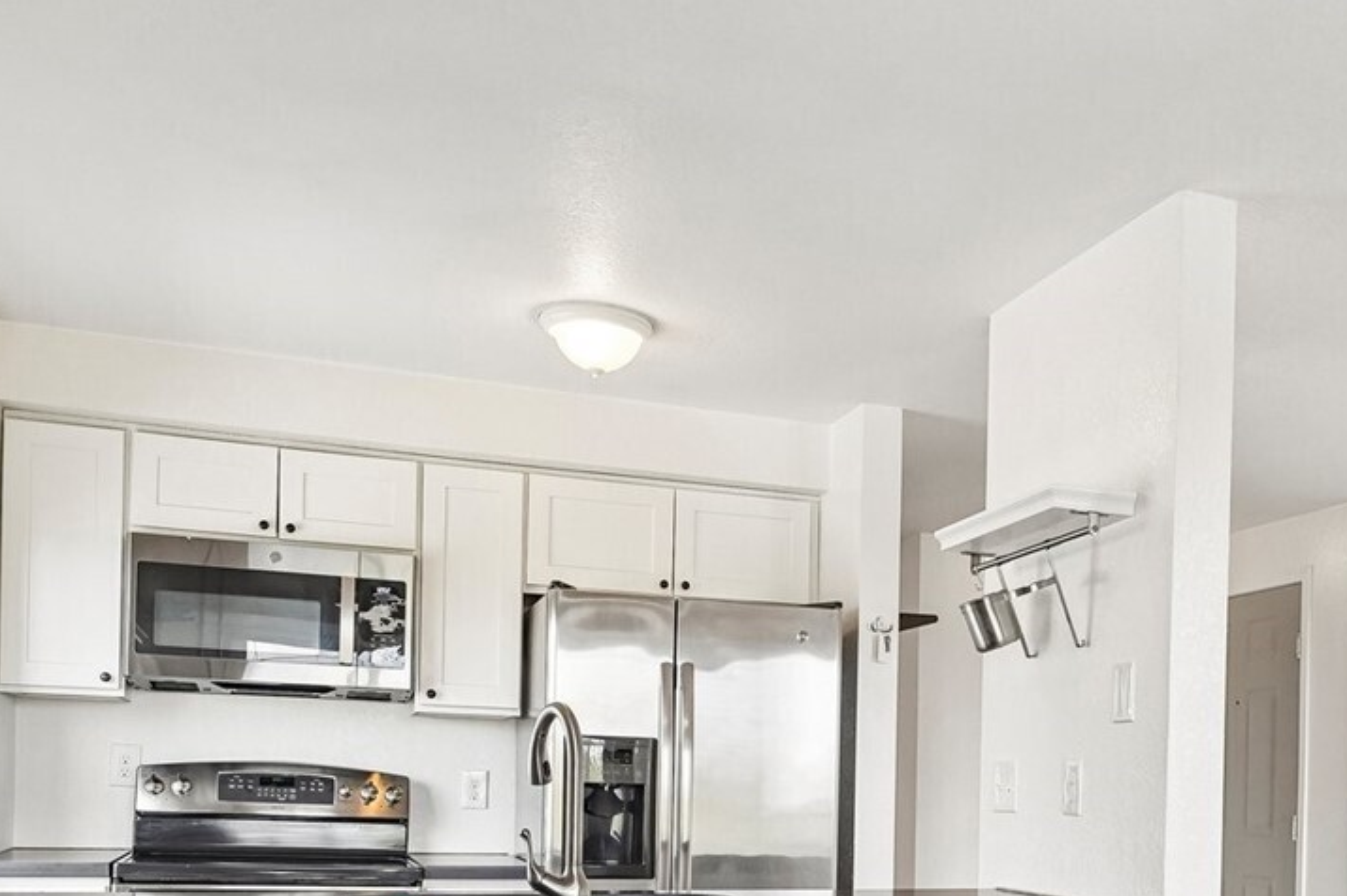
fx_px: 1421
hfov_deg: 49.3
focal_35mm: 38
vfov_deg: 32.9
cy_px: 839
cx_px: 952
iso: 1600
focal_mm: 16
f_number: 8
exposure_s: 1/100
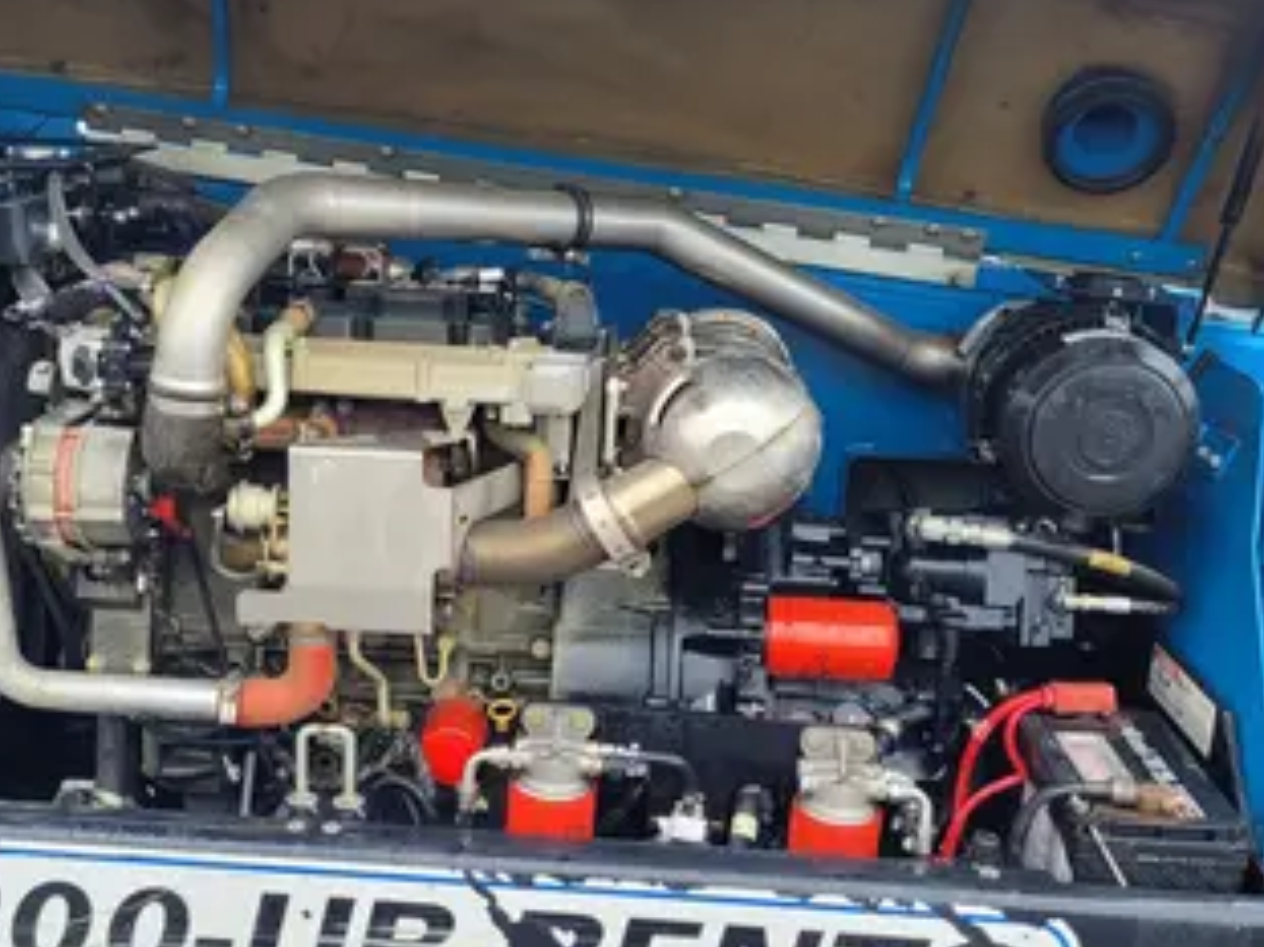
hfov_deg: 40.9
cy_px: 543
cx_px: 467
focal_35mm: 46
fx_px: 1679
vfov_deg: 31.5
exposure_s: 1/272
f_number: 1.8
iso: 40
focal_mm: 5.4
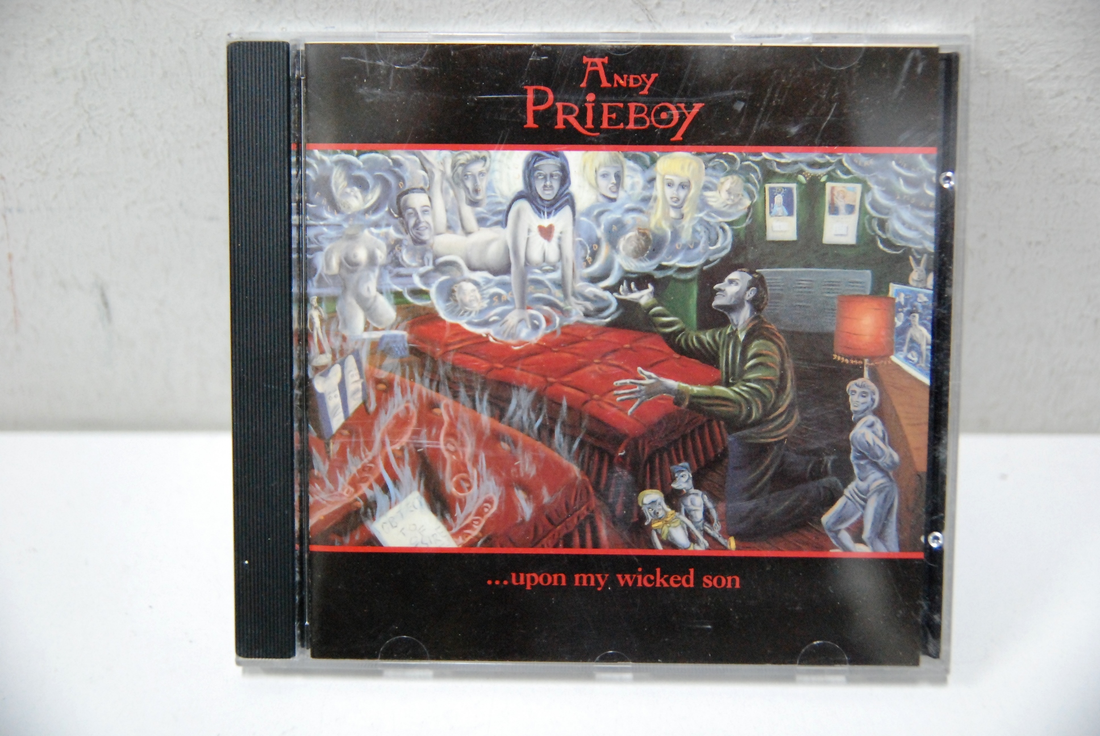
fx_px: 1652
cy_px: 368
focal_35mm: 54
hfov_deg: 36.8
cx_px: 550
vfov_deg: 25.1
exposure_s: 1/60
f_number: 2.8
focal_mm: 36
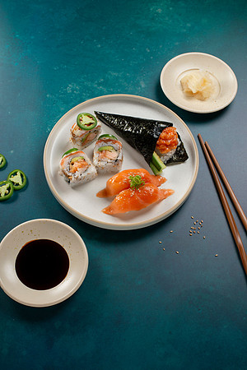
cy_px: 185
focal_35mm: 50
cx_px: 124
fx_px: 515
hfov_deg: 27.0
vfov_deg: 39.6
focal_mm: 50
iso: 250
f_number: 9
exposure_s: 1/200
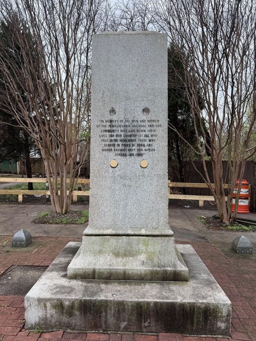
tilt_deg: +1.5
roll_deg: -0.3
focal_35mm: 24
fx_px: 237
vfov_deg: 71.6
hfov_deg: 56.8
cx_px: 128
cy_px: 170
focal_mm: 6.76
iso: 80
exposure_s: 1/1032
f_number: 1.78
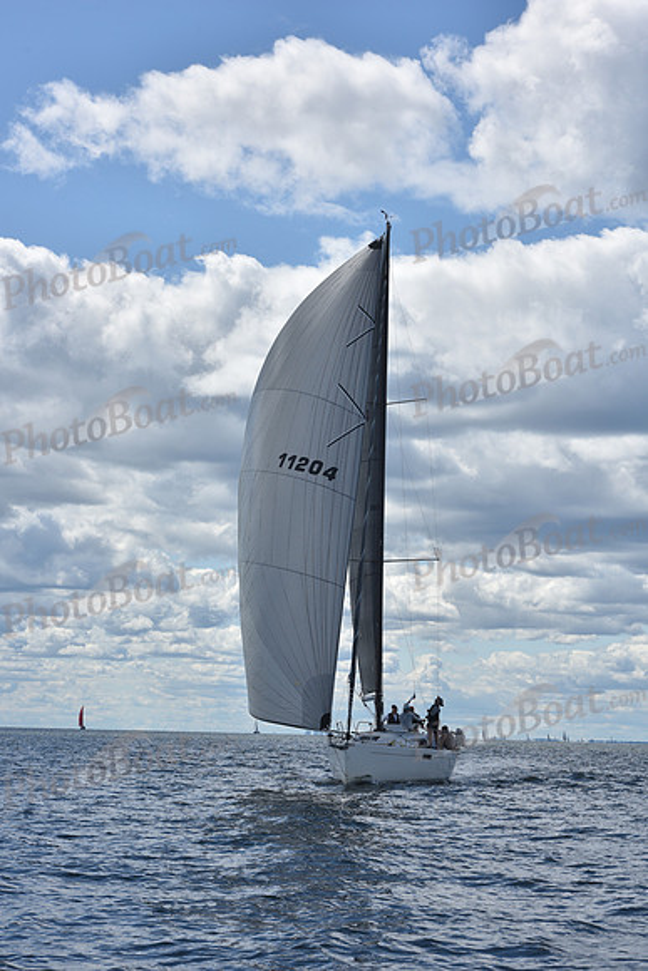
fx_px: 2428
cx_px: 324
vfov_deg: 22.6
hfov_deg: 15.2
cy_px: 486
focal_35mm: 90
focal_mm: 90
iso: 250
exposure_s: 1/800
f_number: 11
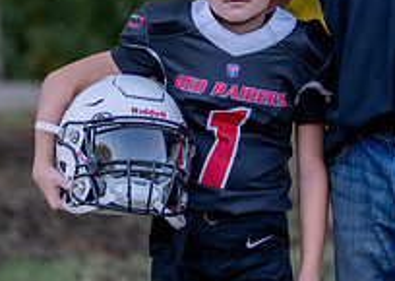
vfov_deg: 8.0
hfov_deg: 11.3
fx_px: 1994
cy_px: -6
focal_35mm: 178
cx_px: 315
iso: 100
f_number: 1.2
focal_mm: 50
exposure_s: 1/400
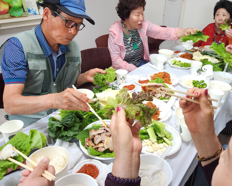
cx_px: 139
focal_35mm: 31
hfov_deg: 56.7
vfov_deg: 46.9
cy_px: 78
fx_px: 213
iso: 160
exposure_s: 1/120
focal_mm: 5.4
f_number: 1.8
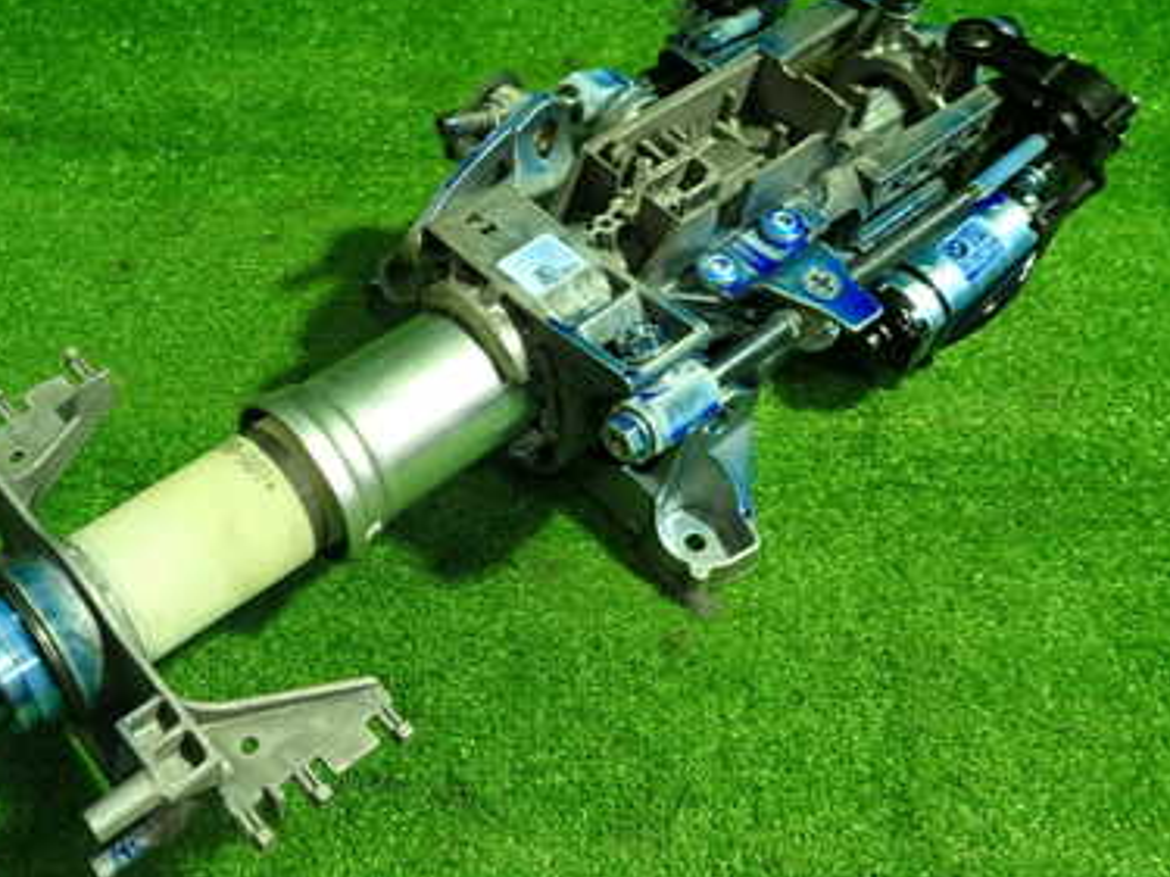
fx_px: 1352
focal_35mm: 40
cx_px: 446
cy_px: 412
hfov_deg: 46.4
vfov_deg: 35.9
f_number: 2
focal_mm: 4.5
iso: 200
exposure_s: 1/30
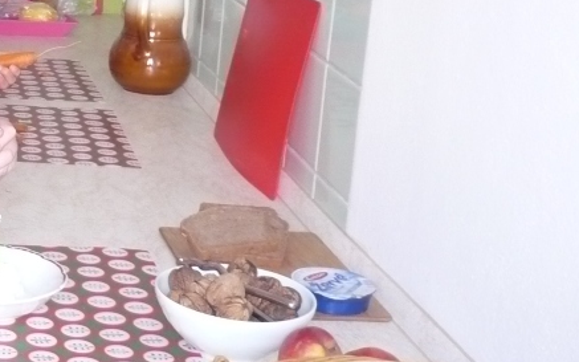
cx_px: -91
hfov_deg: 22.2
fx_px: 1373
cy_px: 24
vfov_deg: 14.8
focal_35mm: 87
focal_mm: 5.8
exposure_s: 1/30
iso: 200
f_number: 2.8
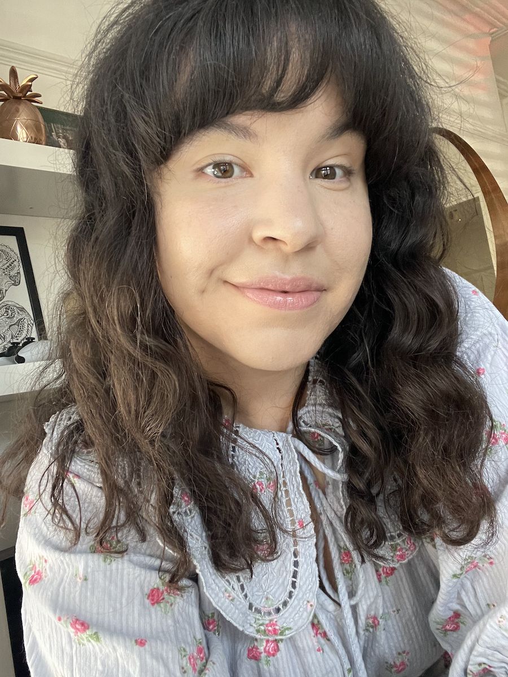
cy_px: 338
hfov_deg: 46.8
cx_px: 254
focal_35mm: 30
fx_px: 587
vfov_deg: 60.0
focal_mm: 2.71
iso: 160
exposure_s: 1/60
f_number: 2.2
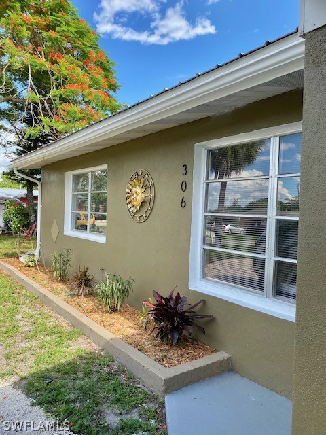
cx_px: 163
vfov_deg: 67.3
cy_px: 218
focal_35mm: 26
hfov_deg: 53.1
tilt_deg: -1.8
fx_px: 326
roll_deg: -2.4
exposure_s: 1/738
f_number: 1.8
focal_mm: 4.25
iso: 32
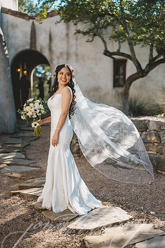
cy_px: 124
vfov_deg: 39.6
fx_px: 345
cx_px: 82
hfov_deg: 26.9
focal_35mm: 50
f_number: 1.8
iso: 80
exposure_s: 1/2500
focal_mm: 50
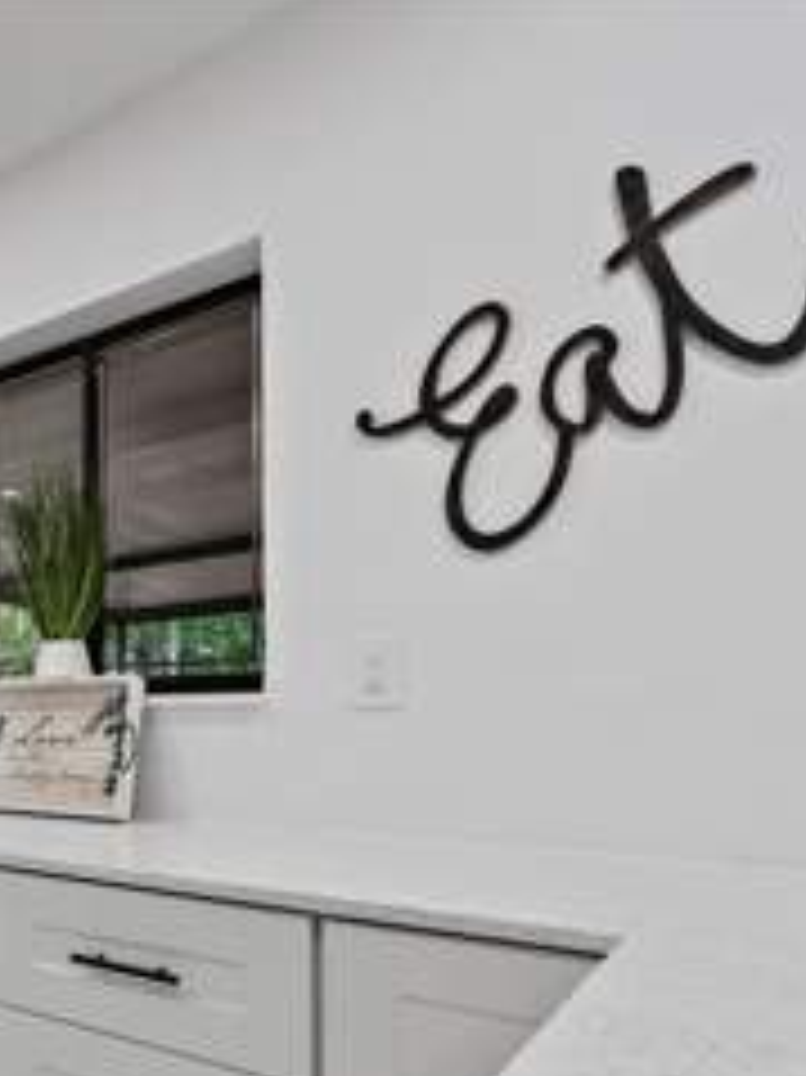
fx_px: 839
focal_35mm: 27
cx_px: -185
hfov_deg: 37.3
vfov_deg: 63.8
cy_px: 709
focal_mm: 14
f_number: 8
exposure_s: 1
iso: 100
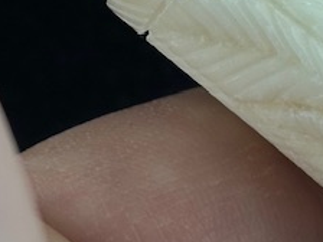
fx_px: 2557
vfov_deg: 5.4
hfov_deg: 7.2
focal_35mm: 274
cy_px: -89
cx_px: 226
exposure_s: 1/587
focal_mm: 6.86
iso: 64
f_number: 1.78
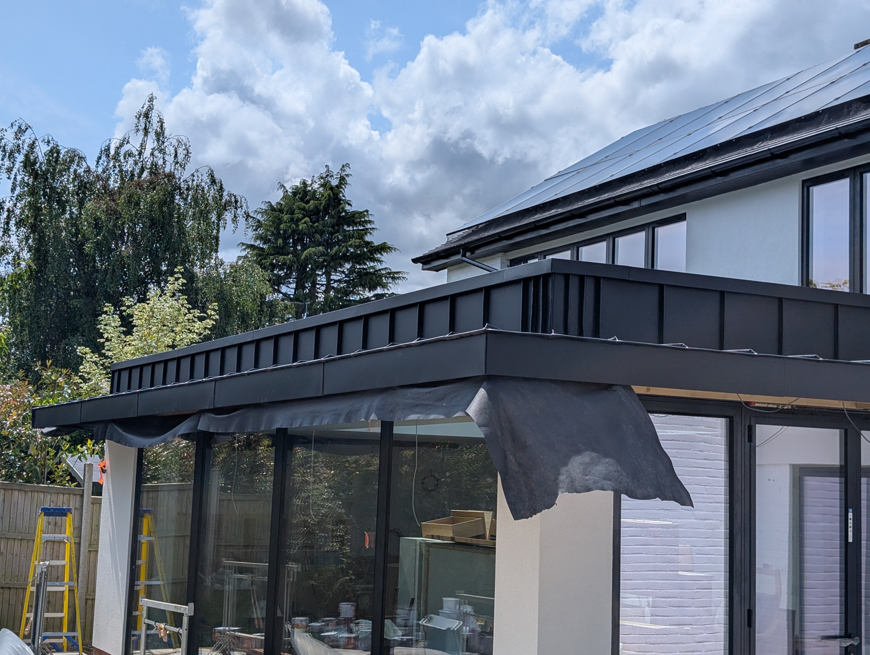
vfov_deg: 29.7
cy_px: 328
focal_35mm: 49
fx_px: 1233
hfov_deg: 38.9
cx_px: 435
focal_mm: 6.9
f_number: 1.68
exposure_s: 1/2222
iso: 22
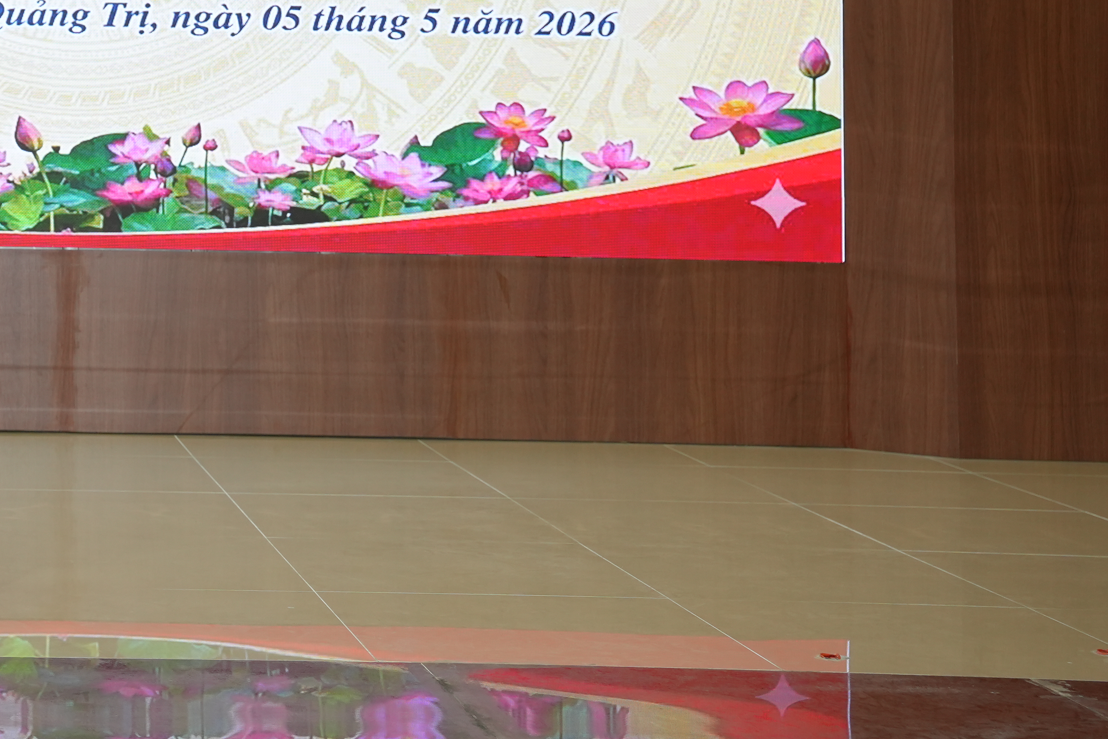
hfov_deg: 20.7
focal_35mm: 94
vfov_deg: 14.2
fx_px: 2900
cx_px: -72
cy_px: -71
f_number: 4
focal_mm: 40.1
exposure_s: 1/160
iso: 800
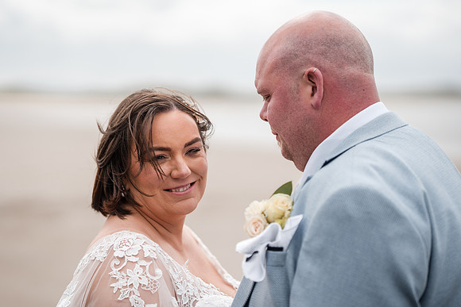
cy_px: 144
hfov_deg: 20.8
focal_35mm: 98
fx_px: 1258
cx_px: 195
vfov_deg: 13.9
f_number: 2
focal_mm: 85
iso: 100
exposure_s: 1/4000
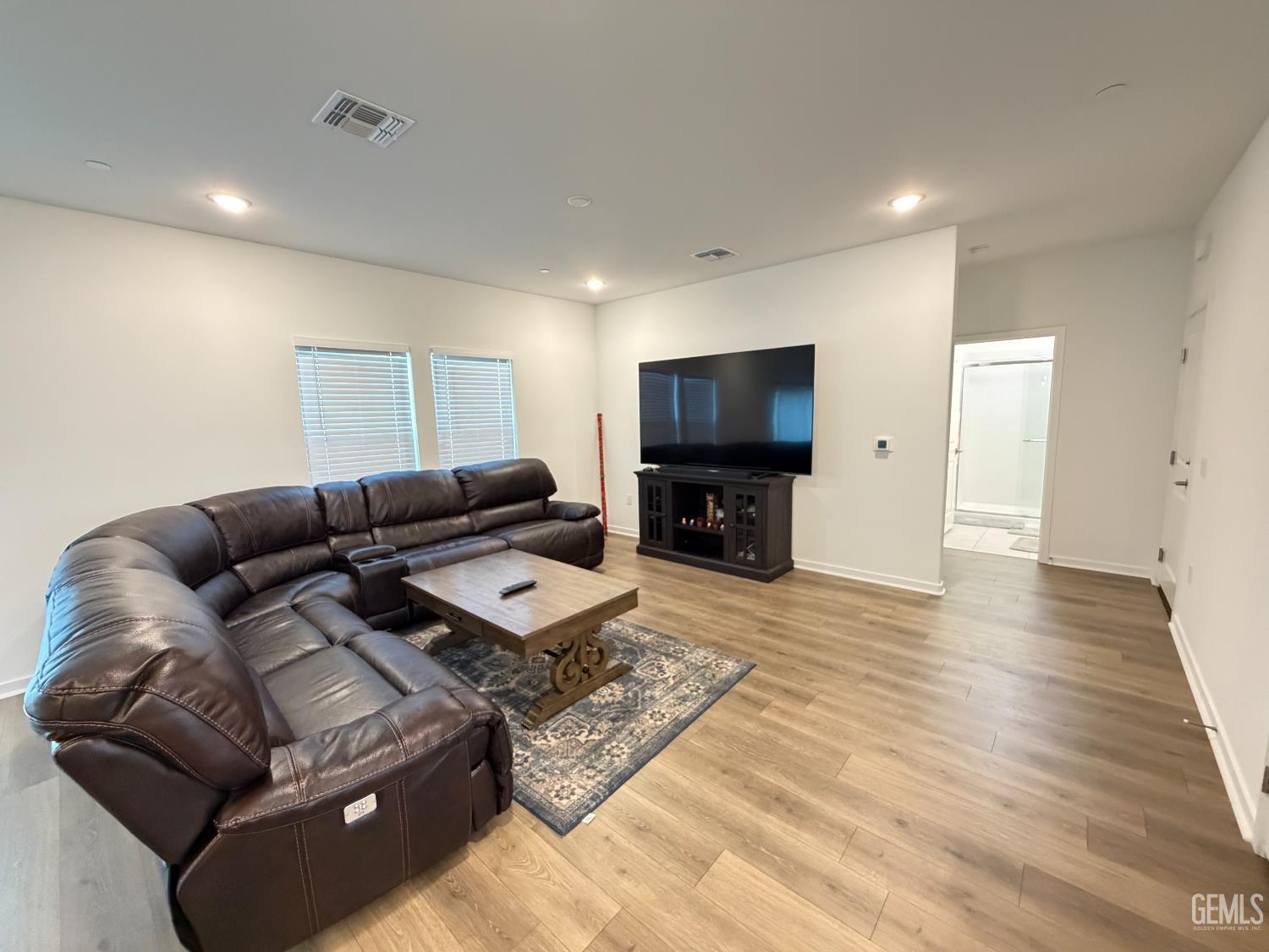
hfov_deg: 102.1
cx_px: 634
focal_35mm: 14
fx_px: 513
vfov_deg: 85.7
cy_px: 476
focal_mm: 2.22
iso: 800
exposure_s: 1/60
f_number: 2.2
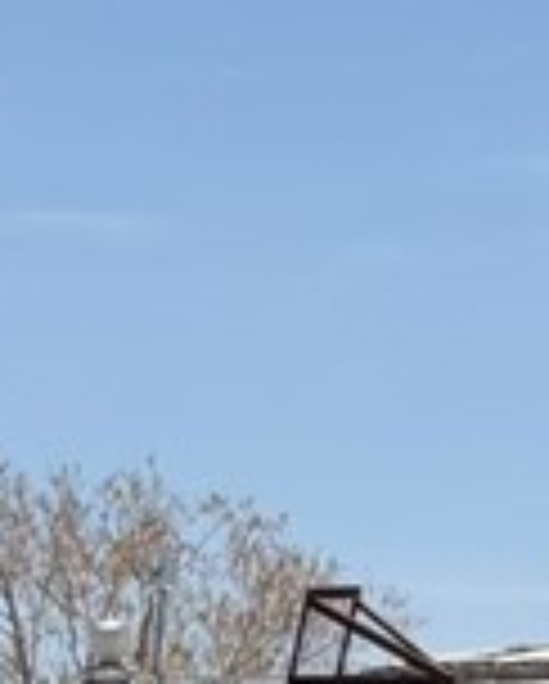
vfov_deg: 6.0
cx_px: 297
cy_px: 1192
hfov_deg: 4.9
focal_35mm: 315
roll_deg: -0.8
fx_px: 6385
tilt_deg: -0.7
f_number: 1.78
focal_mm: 6.76
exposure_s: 1/6536
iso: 64
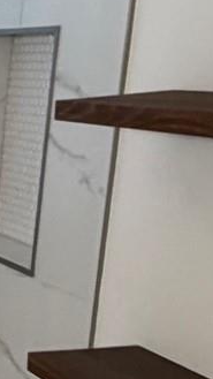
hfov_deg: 9.1
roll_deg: +2.6
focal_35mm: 95
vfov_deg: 22.2
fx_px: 954
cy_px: 297
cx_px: -502
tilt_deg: -15.3
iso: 320
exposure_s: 1/121
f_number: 2.2
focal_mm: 2.22
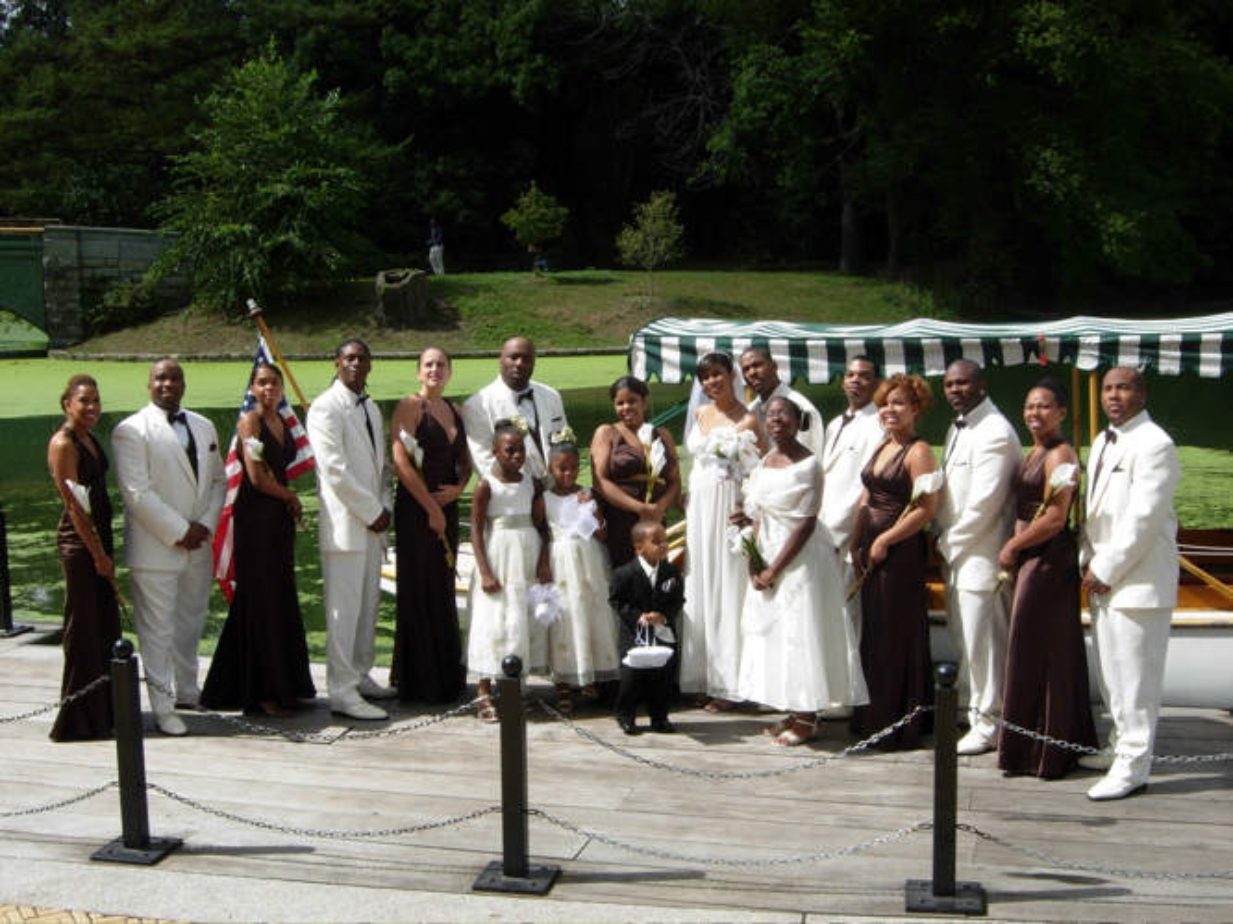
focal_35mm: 48
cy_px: 462
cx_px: 616
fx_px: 1709
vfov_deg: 30.2
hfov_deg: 39.7
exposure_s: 1/322
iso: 50
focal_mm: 10.1
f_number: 6.1
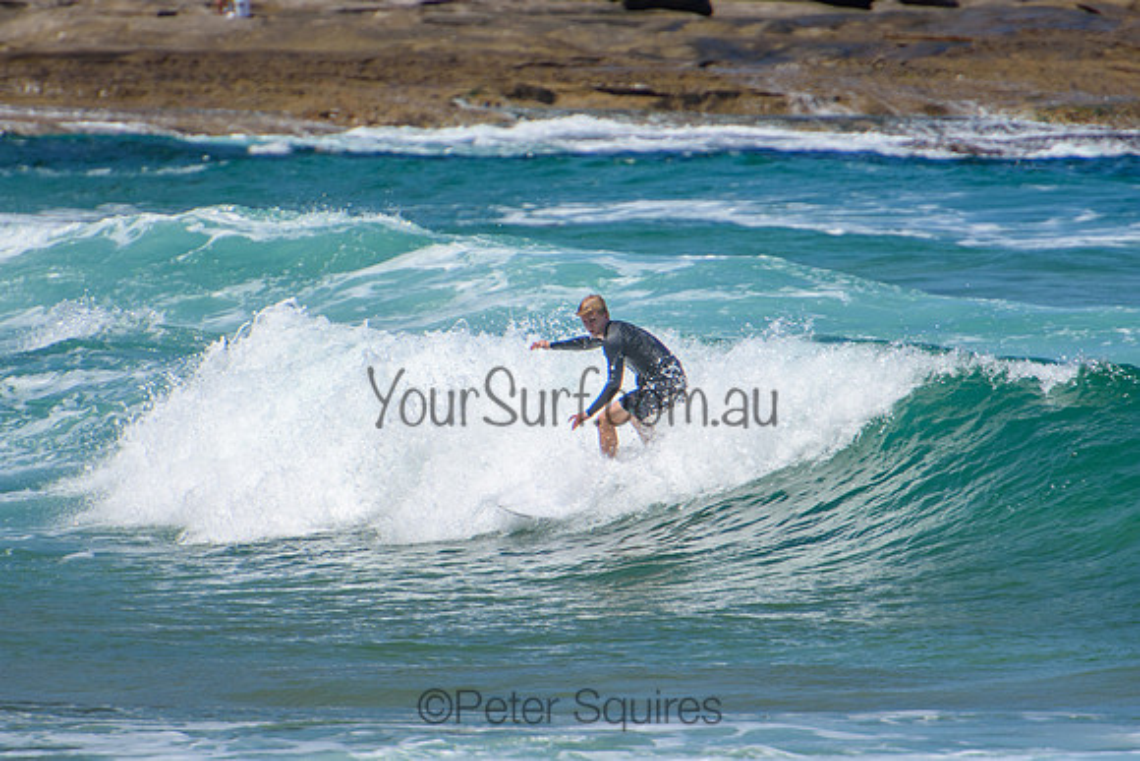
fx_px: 19004
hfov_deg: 3.4
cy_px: 380
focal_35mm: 600
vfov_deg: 2.3
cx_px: 570
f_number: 5.6
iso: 250
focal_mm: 400
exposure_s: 1/2000
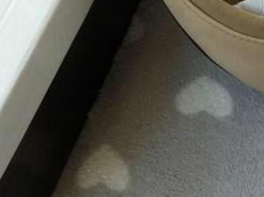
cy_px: -30
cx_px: 138
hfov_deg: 22.0
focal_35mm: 89
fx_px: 678
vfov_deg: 16.0
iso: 100
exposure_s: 1/60
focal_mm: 3.85
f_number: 2.8
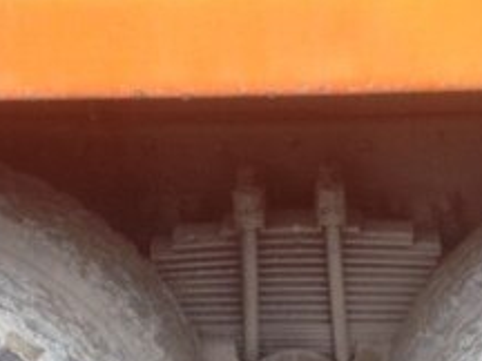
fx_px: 1406
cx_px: 324
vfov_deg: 13.9
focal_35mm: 101
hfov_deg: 19.4
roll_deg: +2.7
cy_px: 511
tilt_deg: -31.5
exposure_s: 1/60
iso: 50
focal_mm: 4.12
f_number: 2.4
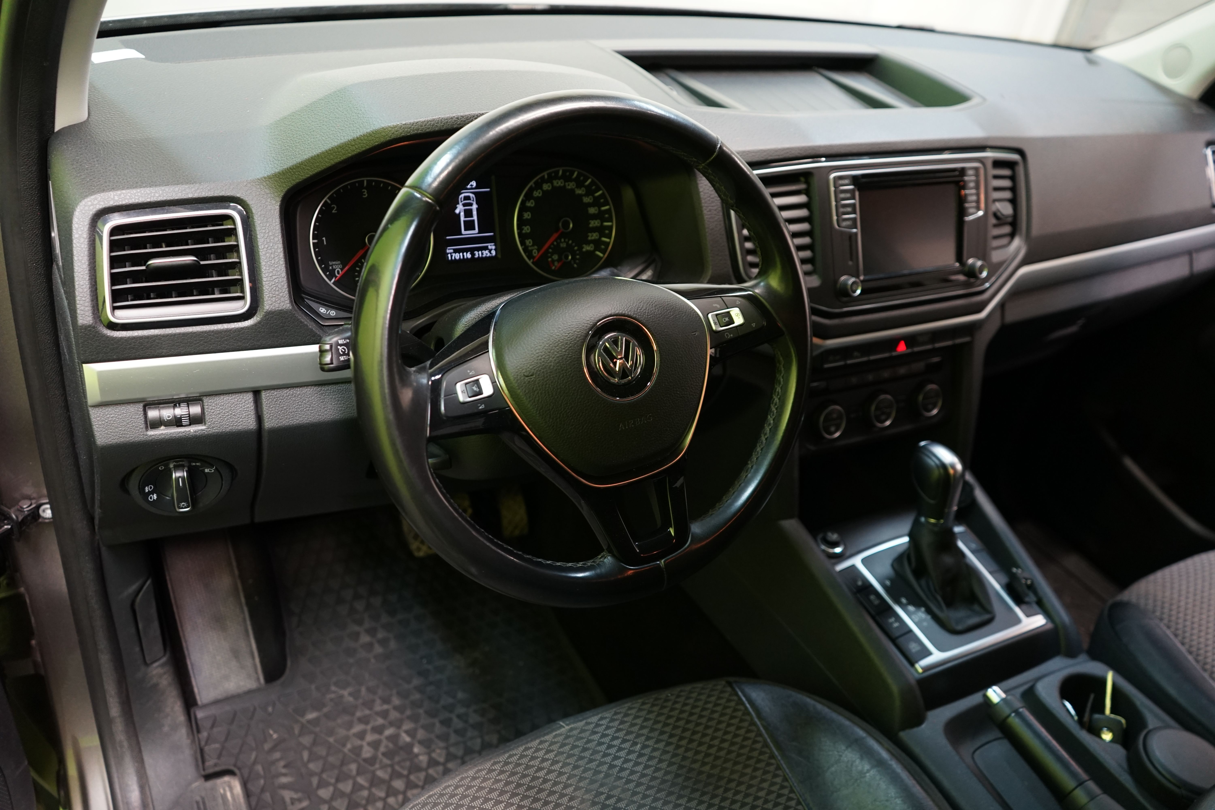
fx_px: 945
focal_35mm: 28
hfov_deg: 65.5
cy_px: 405
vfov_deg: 46.4
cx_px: 608
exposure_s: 1/30
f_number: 3.5
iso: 1000
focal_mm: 28
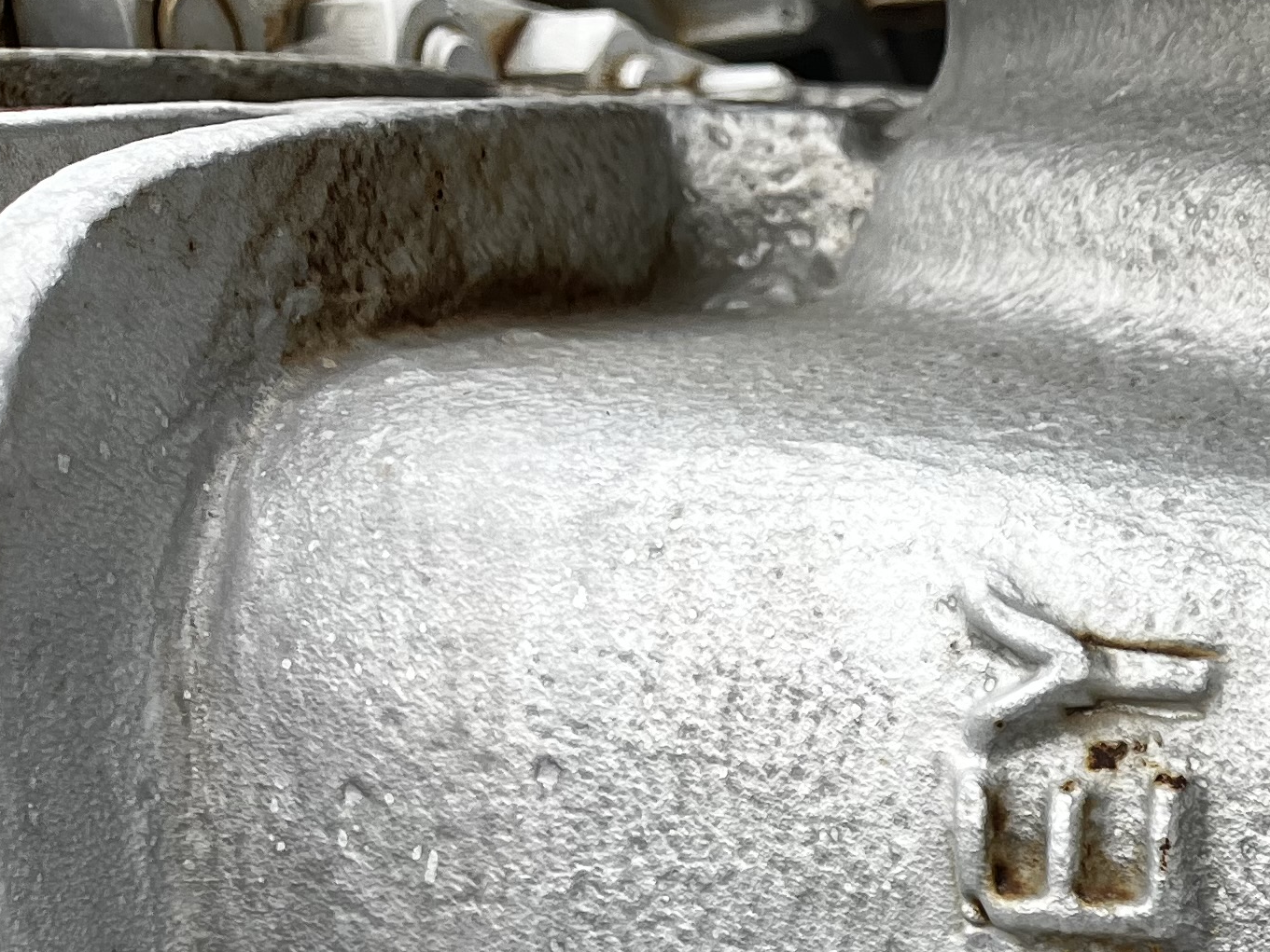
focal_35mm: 77
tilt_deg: -17.5
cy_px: 1255
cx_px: 1843
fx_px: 2825
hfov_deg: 21.7
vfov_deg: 17.8
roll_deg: -11.4
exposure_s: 1/577
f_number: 1.6
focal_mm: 5.1
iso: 50
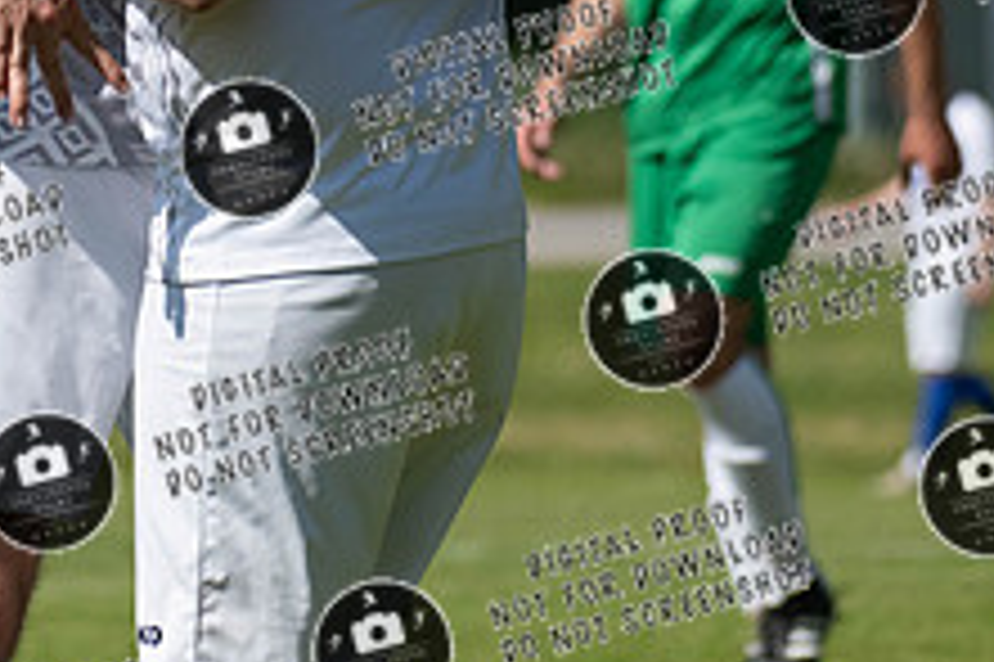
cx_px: 339
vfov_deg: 2.3
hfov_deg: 3.5
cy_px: -217
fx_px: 16140
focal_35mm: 585
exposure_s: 1/8000
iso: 800
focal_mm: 200
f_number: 5.6
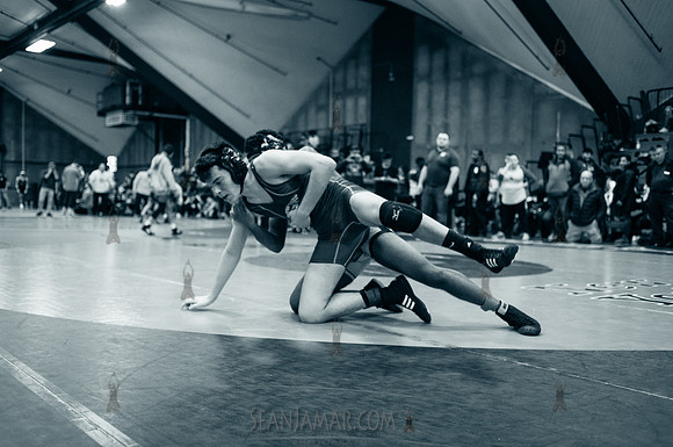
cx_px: 328
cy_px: 230
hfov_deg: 53.3
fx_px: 671
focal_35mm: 36
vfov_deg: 36.8
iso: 4000
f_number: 3.2
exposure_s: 1/320
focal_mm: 35
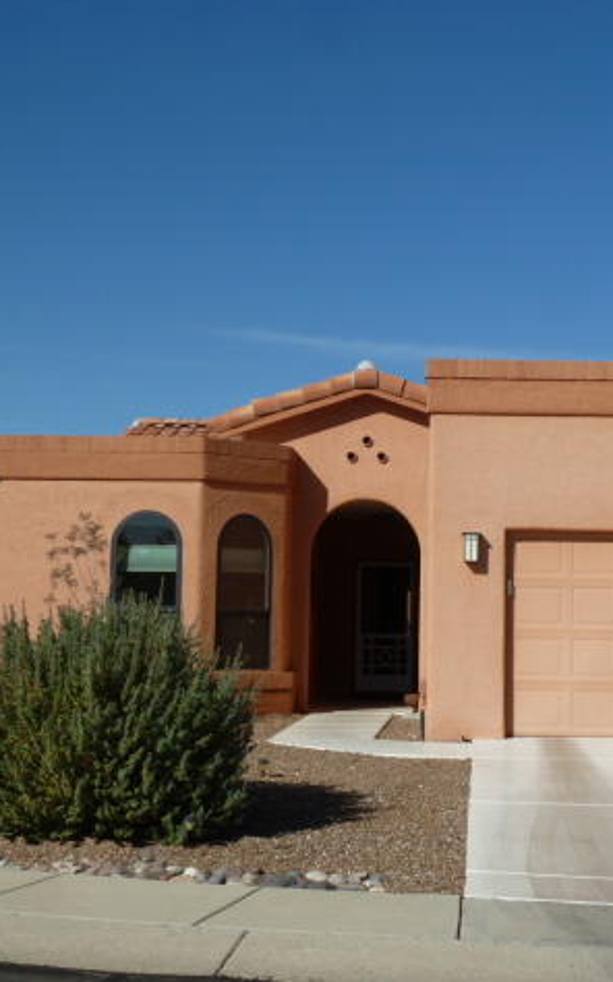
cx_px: 458
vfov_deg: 32.5
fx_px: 1685
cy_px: 487
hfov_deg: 20.5
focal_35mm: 63
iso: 80
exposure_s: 1/500
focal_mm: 7.3
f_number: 5.6
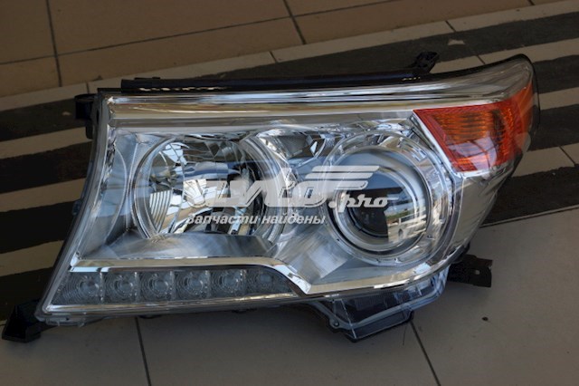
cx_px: 290
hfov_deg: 27.0
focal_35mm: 75
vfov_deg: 18.2
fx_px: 1206
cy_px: 193
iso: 200
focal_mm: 50
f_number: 8
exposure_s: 1/80
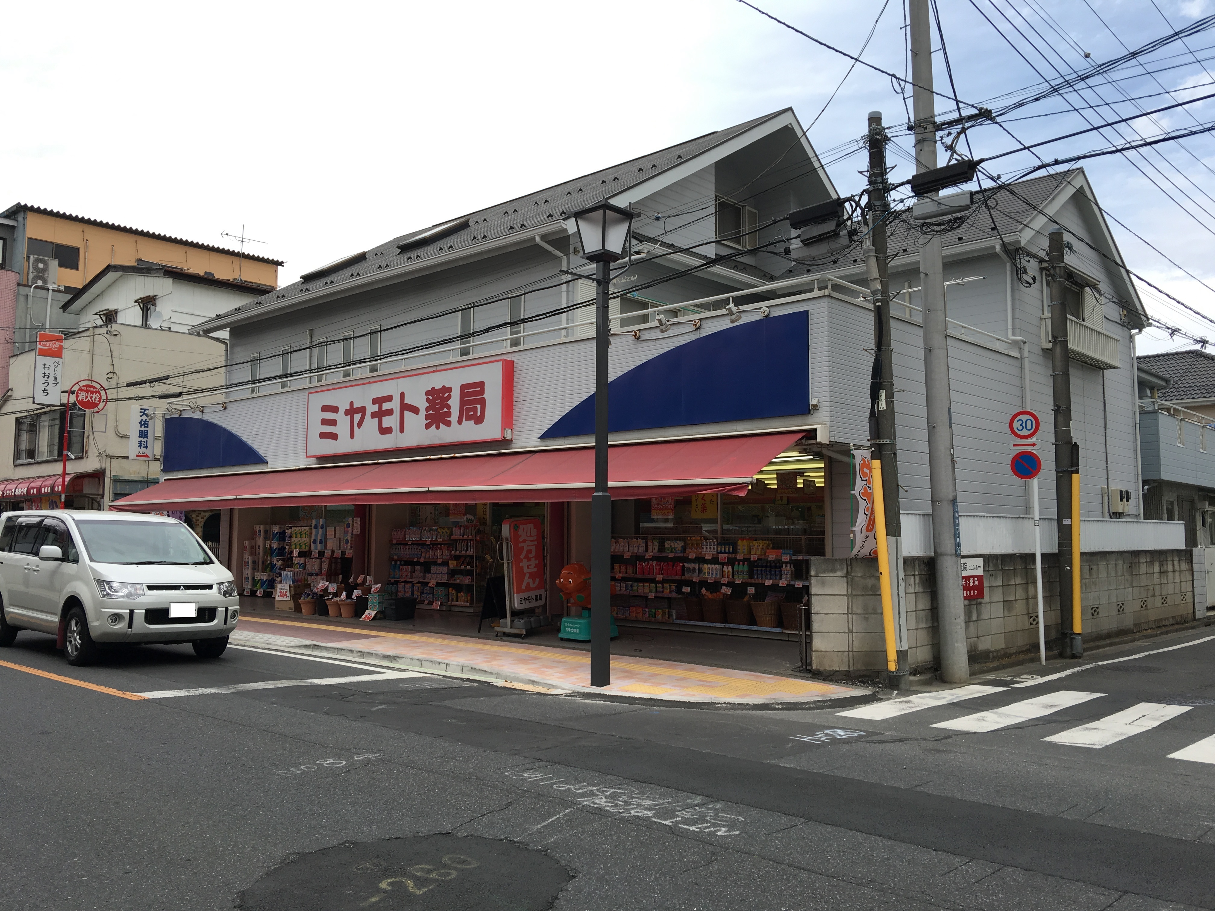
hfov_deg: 61.7
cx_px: 608
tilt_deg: +5.8
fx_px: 1018
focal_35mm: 29
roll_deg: -0.2
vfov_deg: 48.2
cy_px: 456
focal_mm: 4.15
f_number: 2.2
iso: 25
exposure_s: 1/855
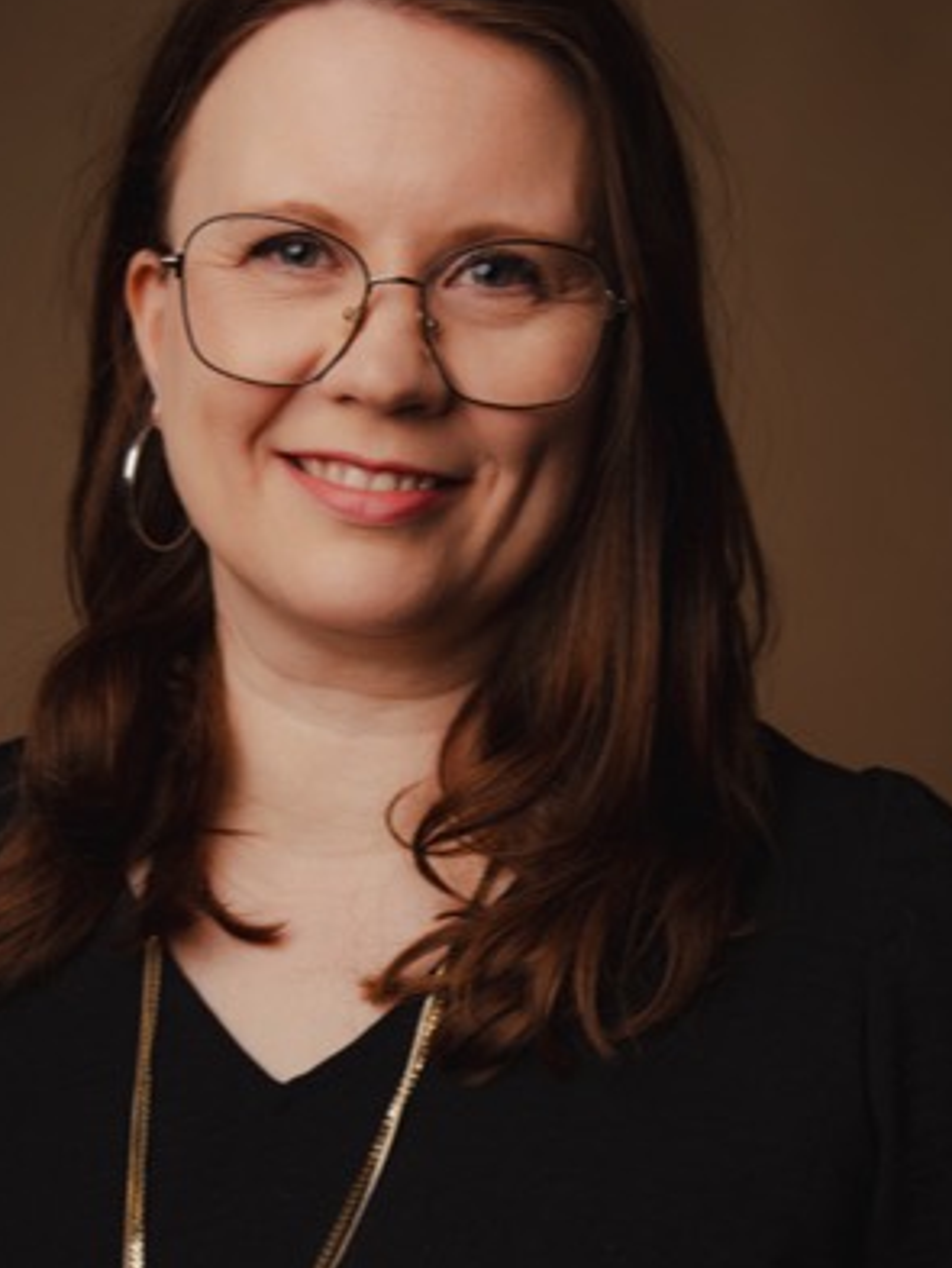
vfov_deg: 25.1
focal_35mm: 77
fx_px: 2822
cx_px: 371
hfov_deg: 19.1
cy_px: 903
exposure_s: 1/160
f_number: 6.3
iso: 100
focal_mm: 45
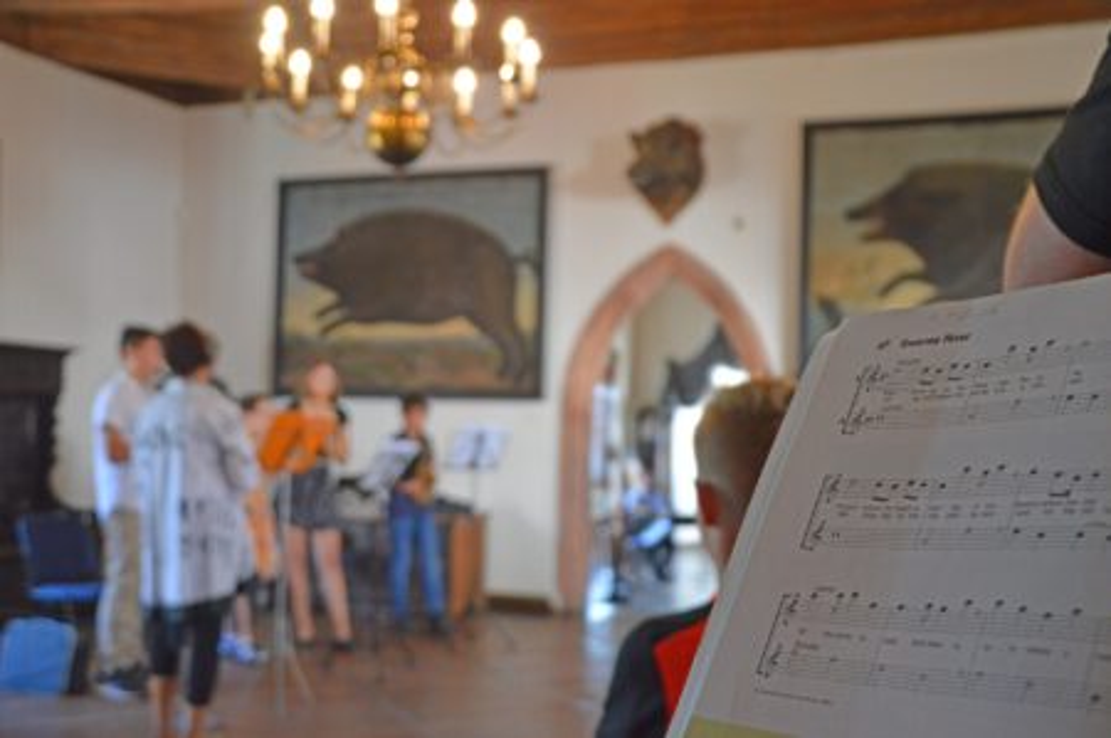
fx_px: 1248
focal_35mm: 40
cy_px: 369
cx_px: 556
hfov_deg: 48.0
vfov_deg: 32.9
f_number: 4
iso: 900
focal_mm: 27
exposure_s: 1/60
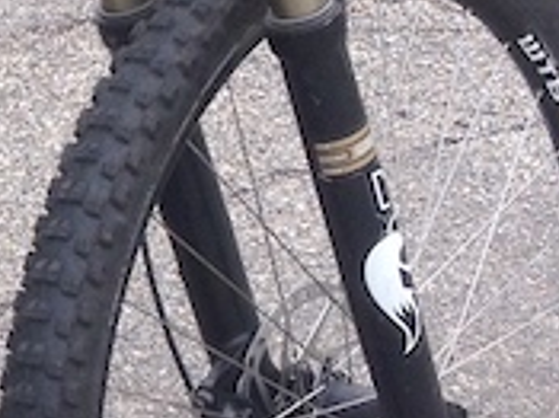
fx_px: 3308
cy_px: 322
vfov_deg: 7.2
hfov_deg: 9.2
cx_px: -431
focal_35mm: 205
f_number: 2.4
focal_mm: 4.28
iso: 50
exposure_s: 1/581
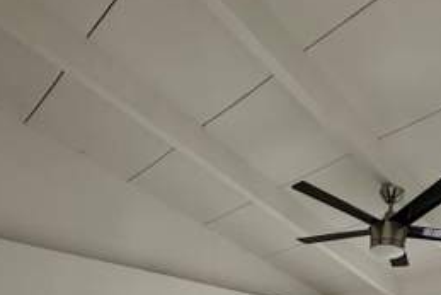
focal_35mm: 36
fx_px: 441
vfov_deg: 28.8
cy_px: 399
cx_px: 344
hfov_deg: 50.3
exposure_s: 1/60
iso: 200
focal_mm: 2.22
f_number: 2.2
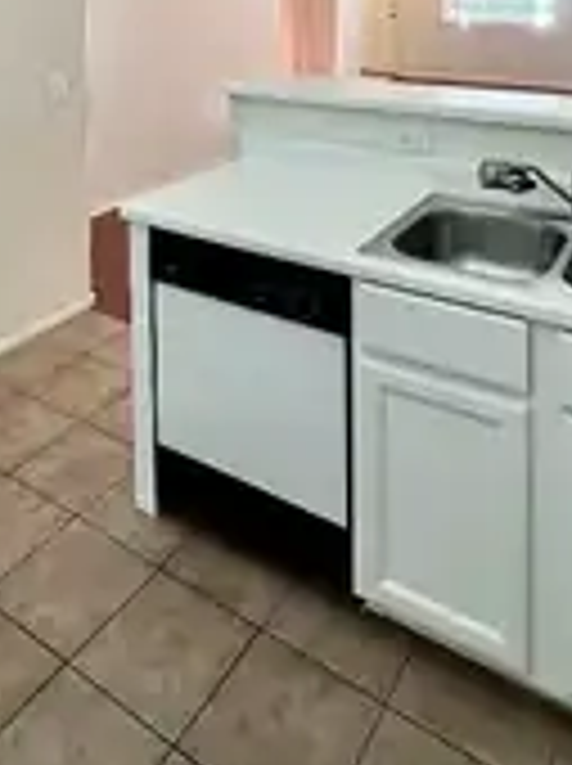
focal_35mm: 33
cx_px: 243
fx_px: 729
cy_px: -9
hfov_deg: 42.7
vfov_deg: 46.0
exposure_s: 1/120
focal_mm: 2.22
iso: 250
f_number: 2.2
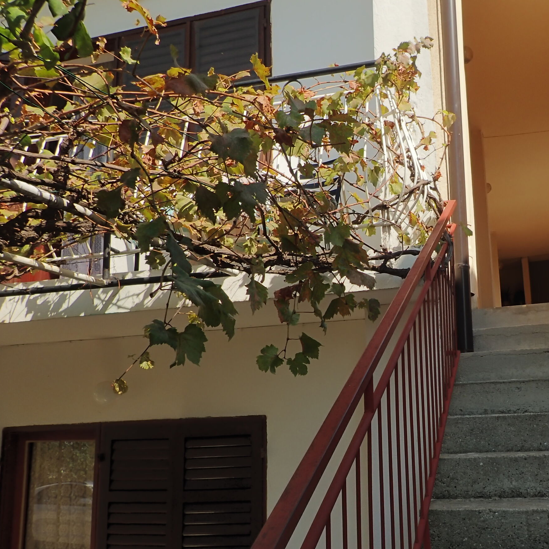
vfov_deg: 47.1
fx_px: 628
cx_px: 383
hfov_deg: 46.2
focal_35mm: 35
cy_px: 306
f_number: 2.8
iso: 100
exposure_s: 1/500
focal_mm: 4.5
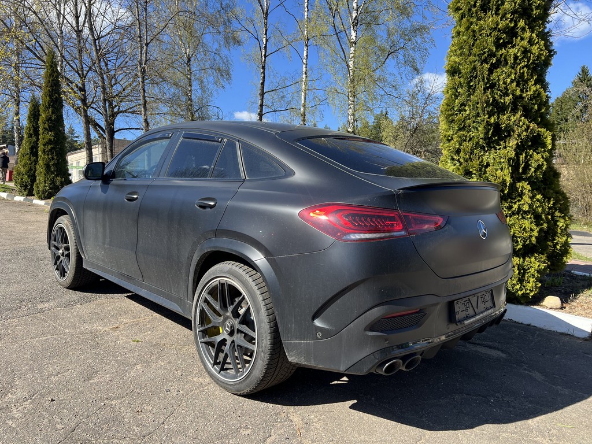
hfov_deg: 67.3
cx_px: 296
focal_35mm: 26
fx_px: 445
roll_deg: +0.3
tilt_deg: -0.8
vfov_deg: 53.1
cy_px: 222
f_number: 1.5
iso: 50
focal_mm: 5.7
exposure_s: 1/1431
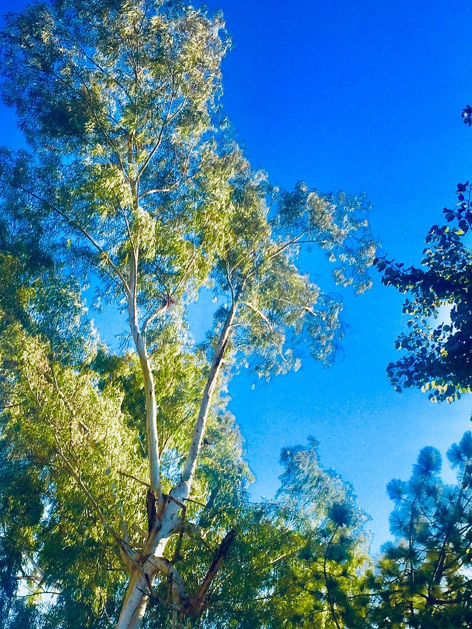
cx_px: 180
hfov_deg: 32.0
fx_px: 818
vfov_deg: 41.4
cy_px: 430
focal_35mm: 45
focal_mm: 4.15
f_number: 2.2
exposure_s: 1/1412
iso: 32
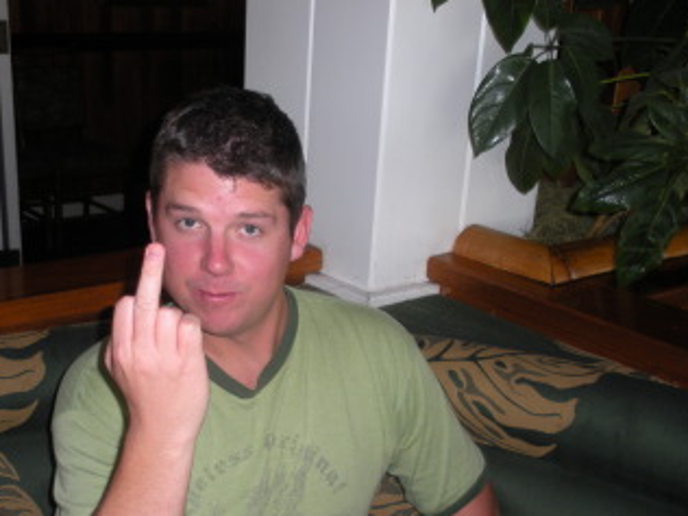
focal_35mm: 52
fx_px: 1034
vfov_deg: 27.7
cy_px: 368
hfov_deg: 36.7
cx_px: 272
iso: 83
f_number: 3.5
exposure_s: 1/30
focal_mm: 6.3
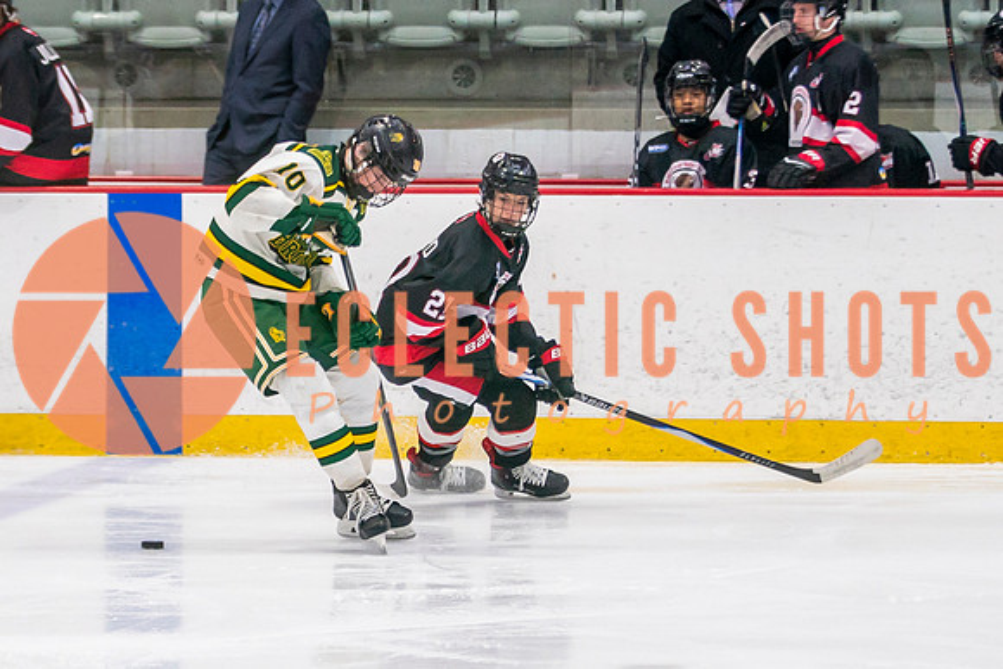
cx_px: 301
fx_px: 7670
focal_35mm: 275
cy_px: 439
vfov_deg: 5.0
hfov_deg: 7.5
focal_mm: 100
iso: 640
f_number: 2.8
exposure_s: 1/640
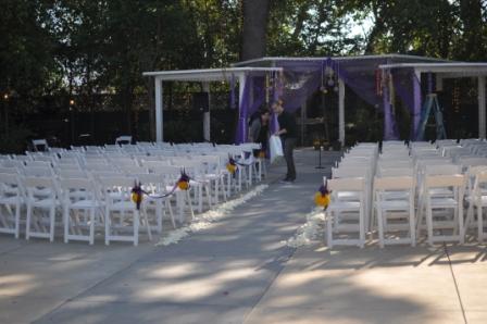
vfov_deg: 25.7
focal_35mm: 52
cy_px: 162
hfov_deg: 37.9
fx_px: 710
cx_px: 244
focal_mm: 35
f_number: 1.8
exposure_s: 1/2500
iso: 200
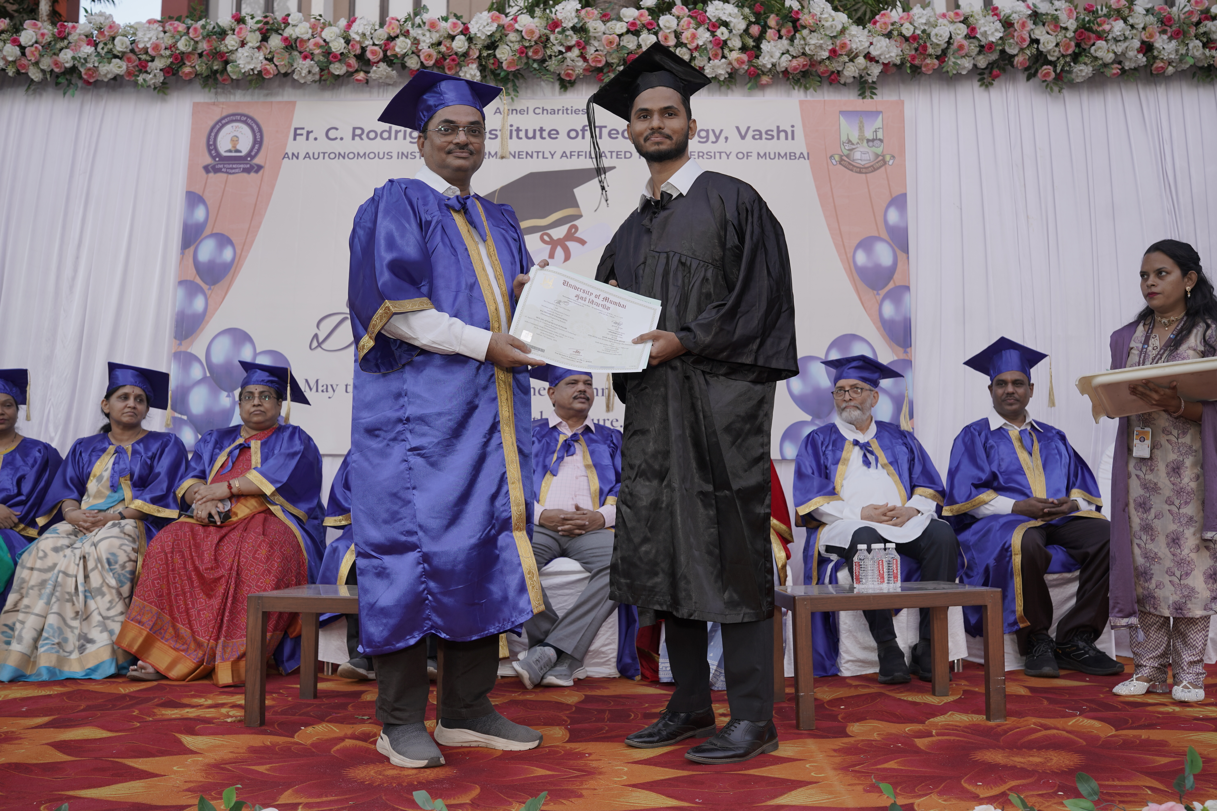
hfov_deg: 54.4
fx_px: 1183
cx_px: 608
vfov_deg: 37.9
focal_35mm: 35
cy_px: 406
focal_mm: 35
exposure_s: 1/50
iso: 125
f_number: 5
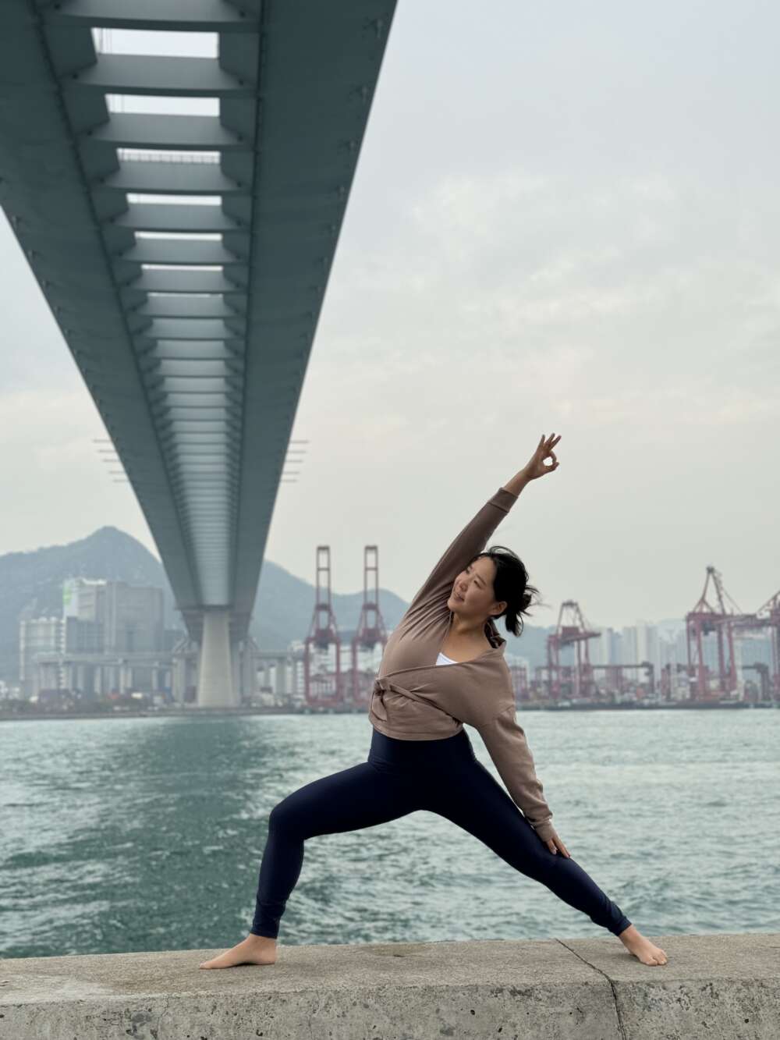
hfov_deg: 30.3
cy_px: 520
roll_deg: +0.1
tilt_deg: +5.9
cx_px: 390
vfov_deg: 39.7
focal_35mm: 48
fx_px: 1442
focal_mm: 6.86
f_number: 1.78
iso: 64
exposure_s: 1/2415
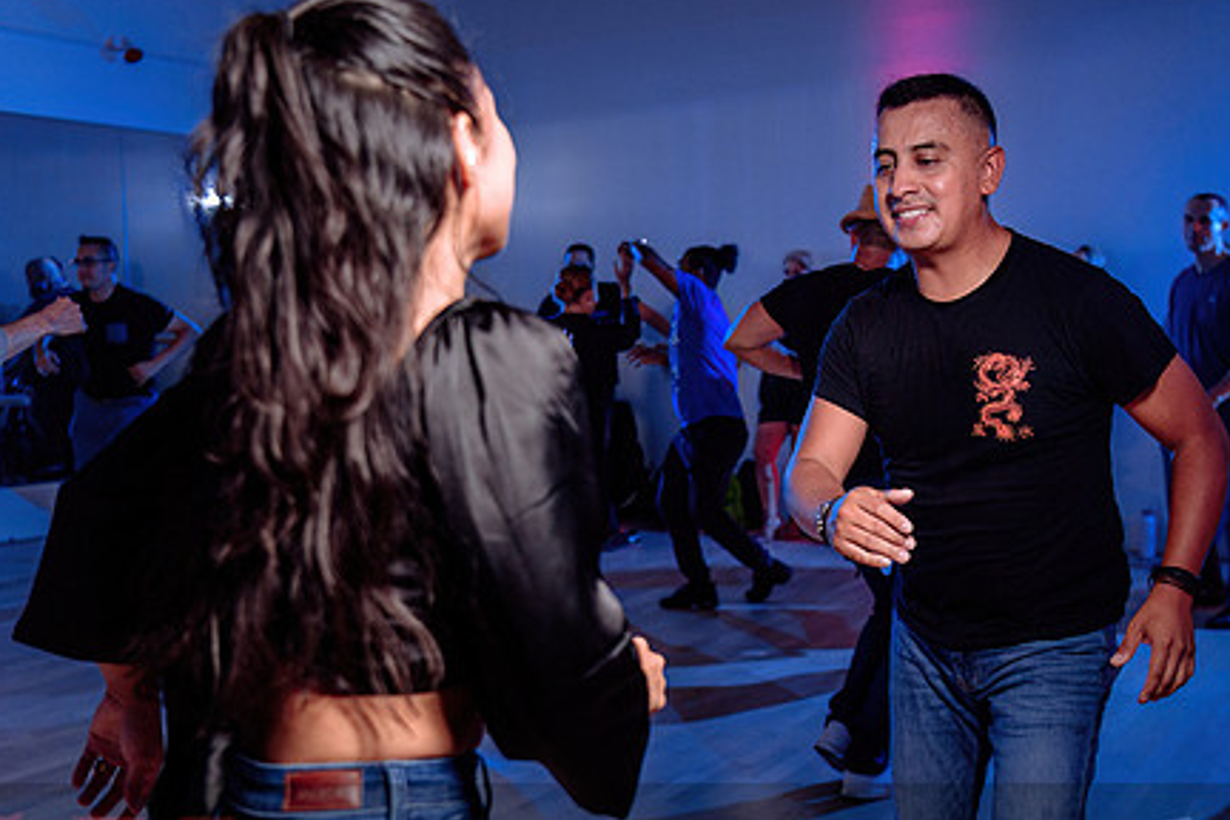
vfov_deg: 31.1
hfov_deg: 45.2
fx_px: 1469
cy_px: 488
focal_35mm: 43
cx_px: 743
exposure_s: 1/100
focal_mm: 32
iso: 800
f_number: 2.8
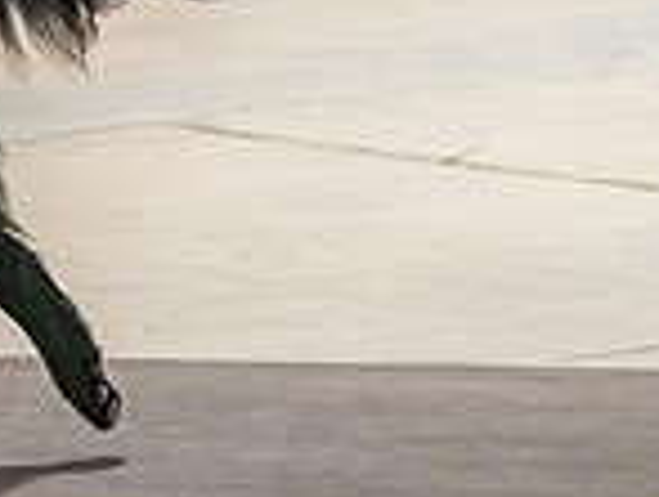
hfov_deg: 3.6
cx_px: -531
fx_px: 10420
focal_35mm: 546
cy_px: -228
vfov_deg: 2.7
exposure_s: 1/250
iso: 6400
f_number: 3.5
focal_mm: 124
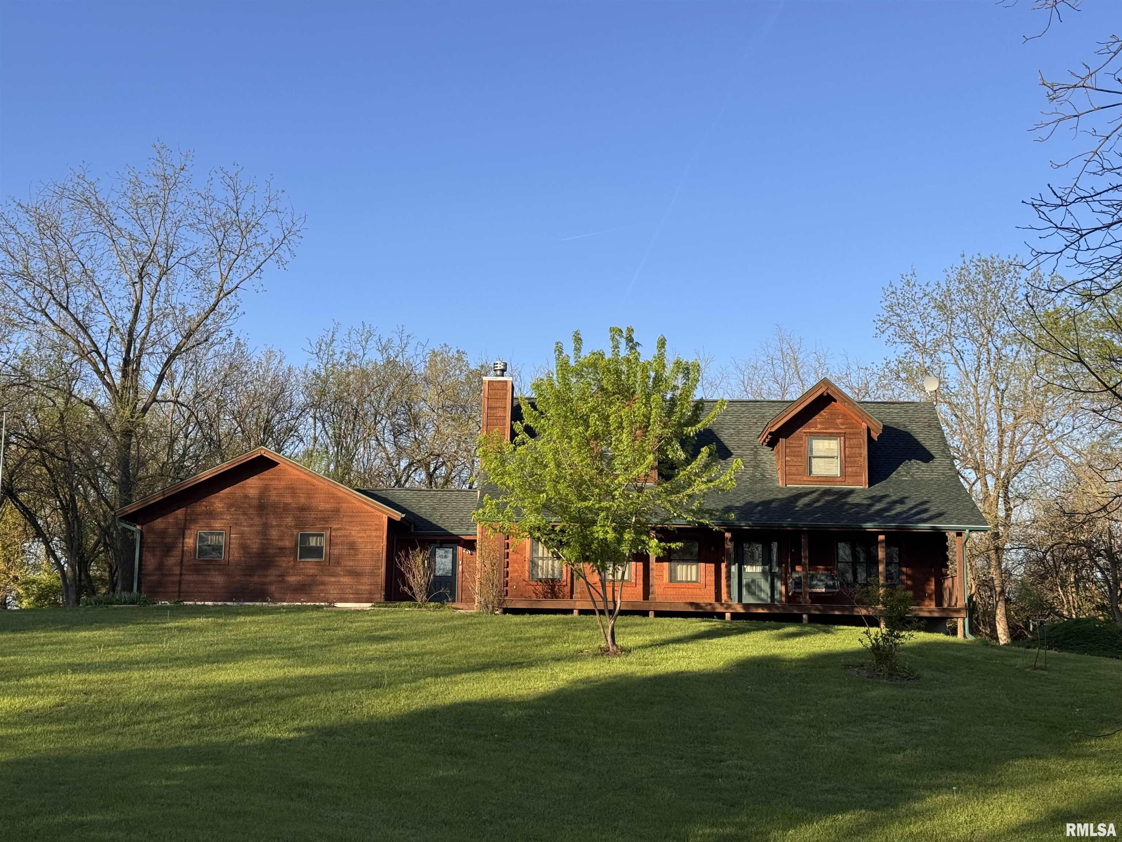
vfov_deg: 30.3
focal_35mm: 48
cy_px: 421
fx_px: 1556
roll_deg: -0.9
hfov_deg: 39.7
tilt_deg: +8.4
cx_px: 561
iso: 64
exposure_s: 1/2513
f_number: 1.78
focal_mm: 6.76
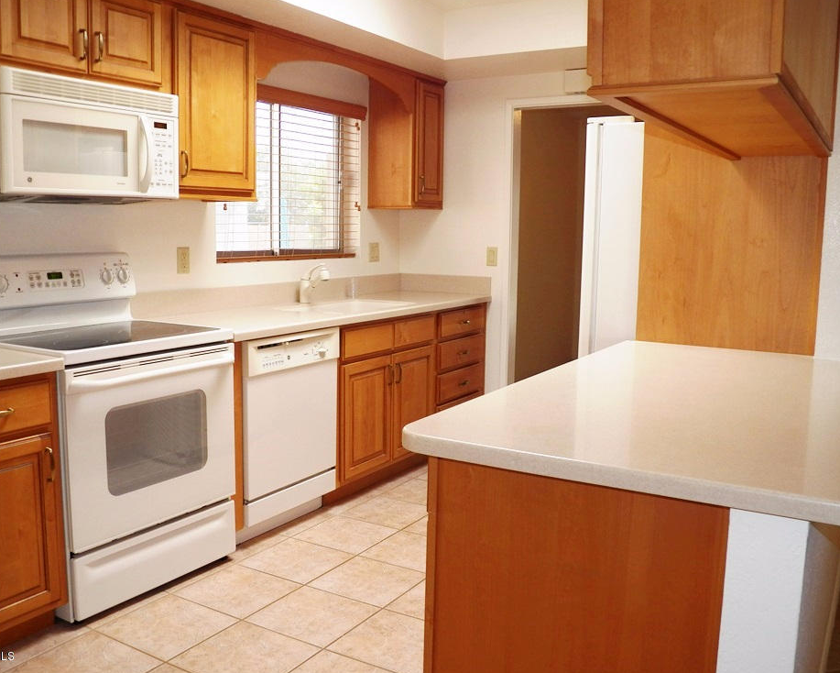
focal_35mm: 33
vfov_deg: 44.6
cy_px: 338
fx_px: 821
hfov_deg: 54.1
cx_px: 386
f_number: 2.8
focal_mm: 5.5
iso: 125
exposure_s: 1/80
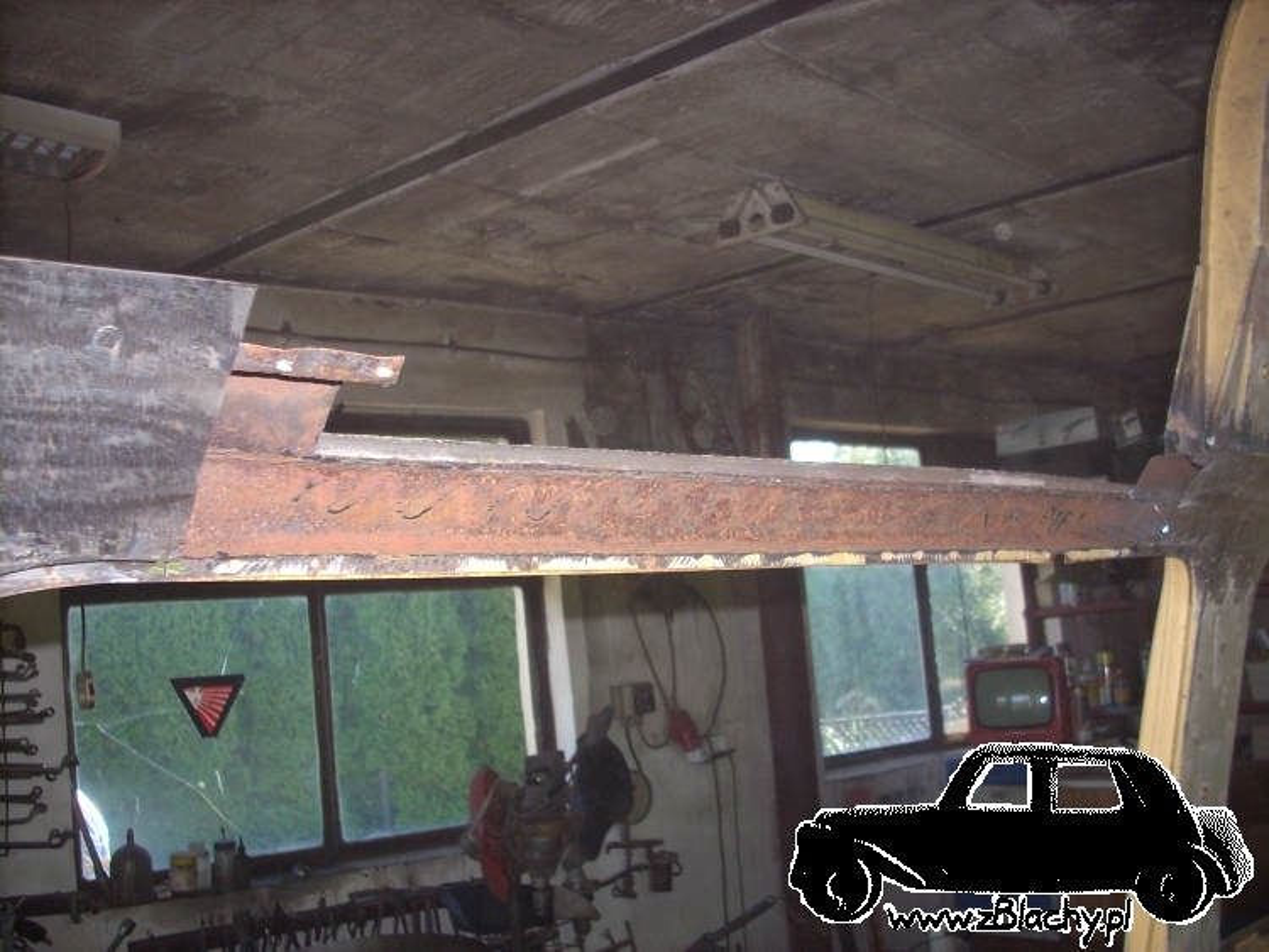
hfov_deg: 50.1
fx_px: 1357
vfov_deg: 38.7
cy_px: 476
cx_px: 634
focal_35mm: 37
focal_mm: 6.2
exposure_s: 1/60
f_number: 2.8
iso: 100
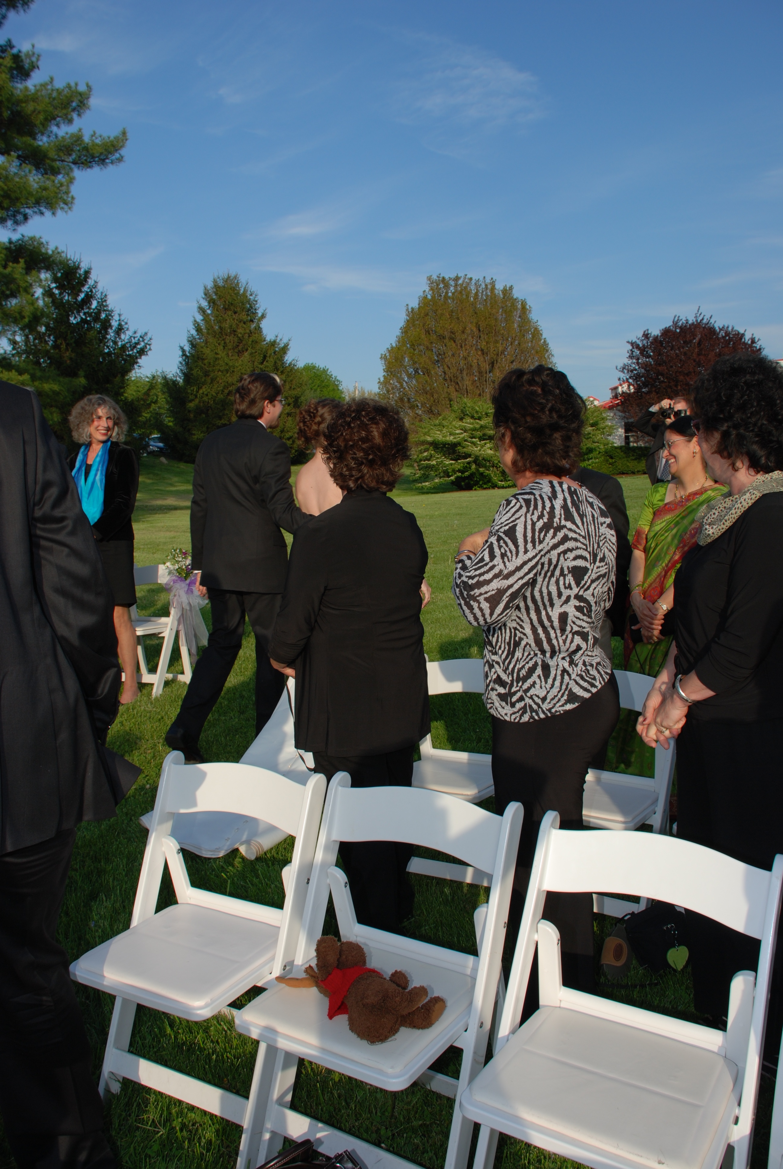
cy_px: 584
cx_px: 392
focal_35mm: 30
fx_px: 976
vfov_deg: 61.9
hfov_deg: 43.7
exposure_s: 1/200
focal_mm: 20
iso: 100
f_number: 7.1
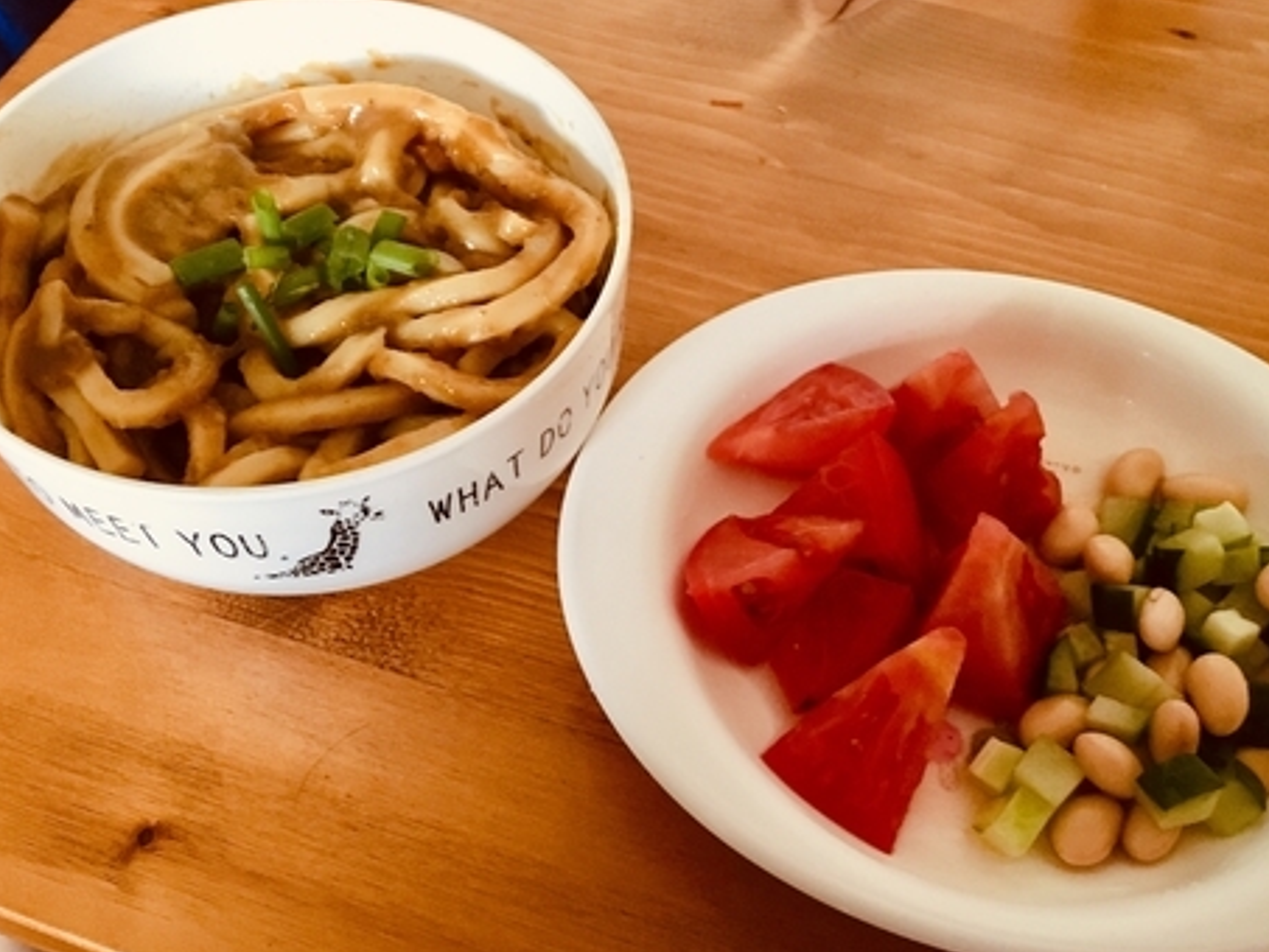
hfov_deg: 56.8
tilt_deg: -57.4
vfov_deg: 44.2
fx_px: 1173
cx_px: 653
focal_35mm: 32
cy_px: 508
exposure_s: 1/15
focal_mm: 4.15
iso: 250
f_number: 2.2
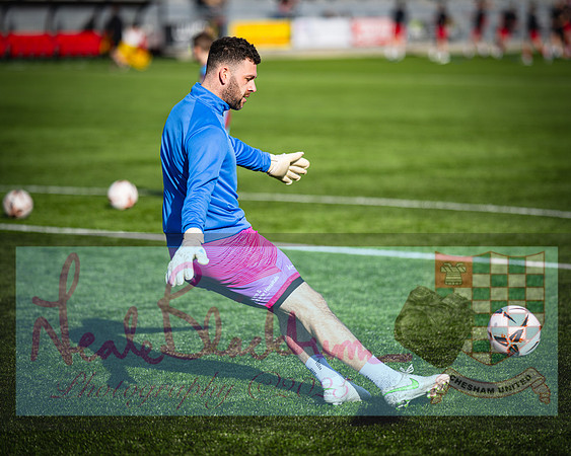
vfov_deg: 10.1
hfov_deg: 12.7
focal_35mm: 152
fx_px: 2571
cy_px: 228
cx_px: 286
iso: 80
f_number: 1.8
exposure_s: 1/3200
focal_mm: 135
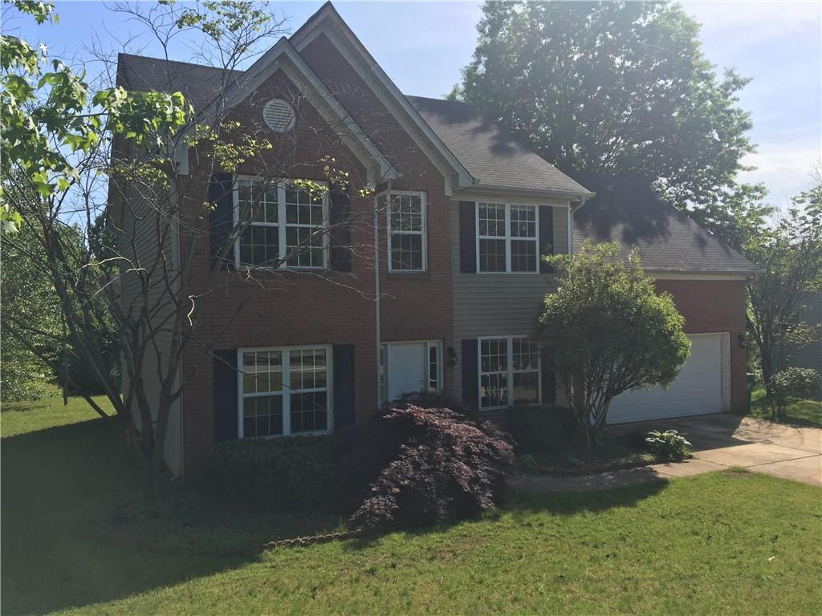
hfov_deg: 61.7
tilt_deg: -1.3
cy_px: 308
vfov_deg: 48.2
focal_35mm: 29
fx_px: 689
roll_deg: +1.9
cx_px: 411
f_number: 2.2
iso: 25
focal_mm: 4.15
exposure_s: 1/1183
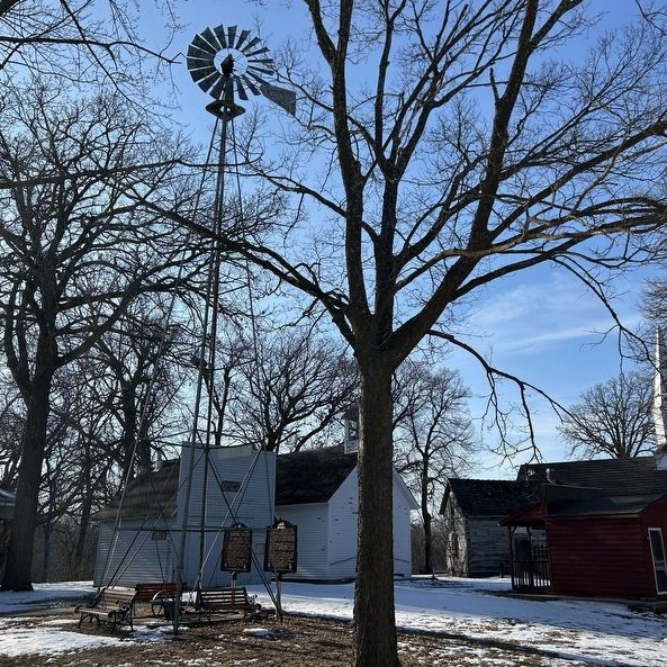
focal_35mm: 31
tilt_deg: +18.1
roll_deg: +0.3
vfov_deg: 52.5
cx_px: 361
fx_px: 676
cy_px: 331
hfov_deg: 52.5
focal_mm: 5.7
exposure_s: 1/3460
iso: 50
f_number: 1.5
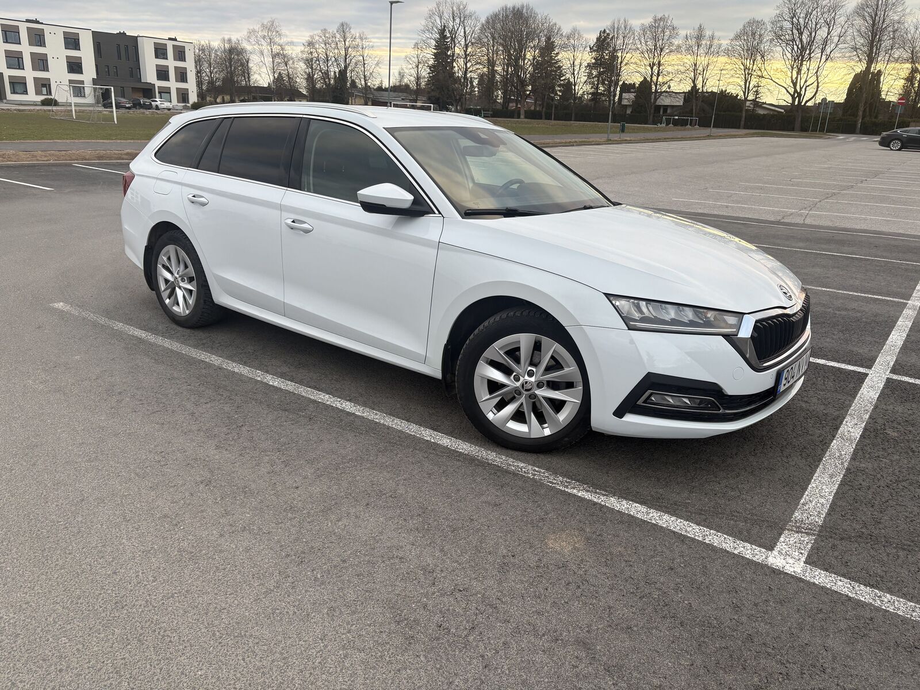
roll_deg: -2.7
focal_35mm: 26
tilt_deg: -18.1
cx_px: 460
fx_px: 691
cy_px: 345
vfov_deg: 53.1
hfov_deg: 67.3
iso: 50
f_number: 1.6
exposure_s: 1/219
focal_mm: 5.96
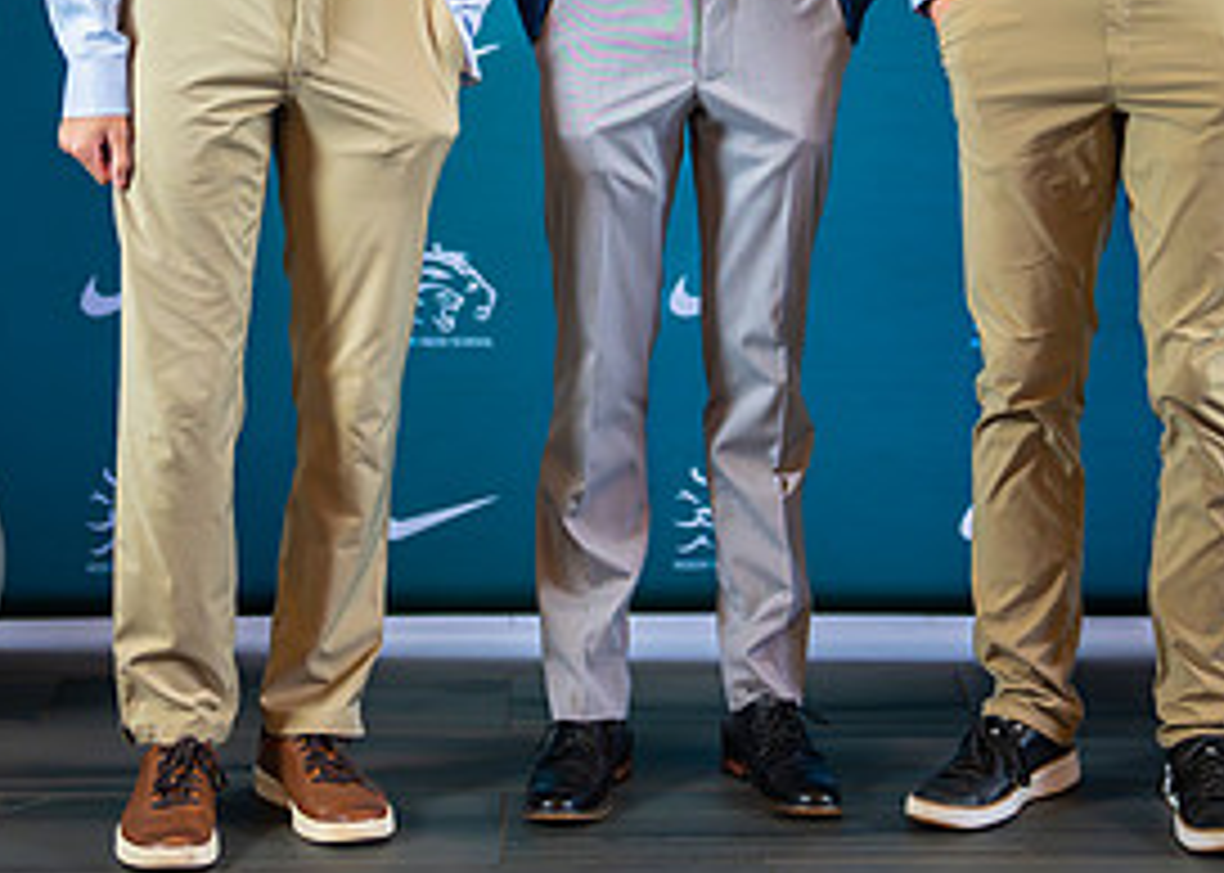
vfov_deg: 11.8
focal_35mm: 120
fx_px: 4169
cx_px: 760
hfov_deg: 16.7
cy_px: 21
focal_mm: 50
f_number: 1.2
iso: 1250
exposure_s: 1/640
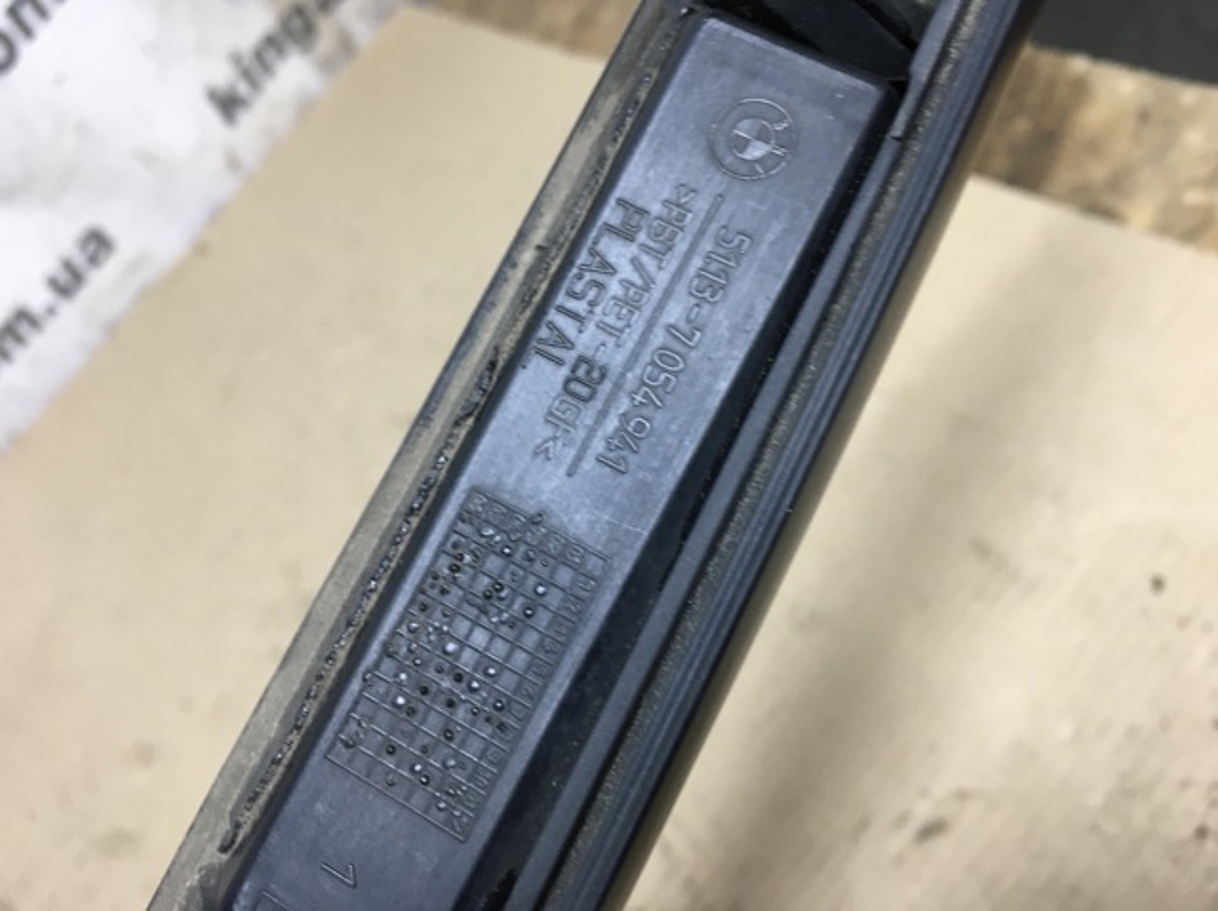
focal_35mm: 29
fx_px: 1020
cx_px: 609
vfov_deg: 48.2
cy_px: 456
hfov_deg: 61.7
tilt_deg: -46.5
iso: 80
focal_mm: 4.15
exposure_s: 1/33
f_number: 2.2
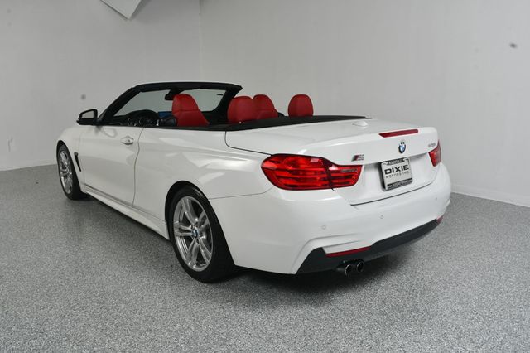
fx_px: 441
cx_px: 265
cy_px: 176
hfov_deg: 62.0
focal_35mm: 30
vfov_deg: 43.6
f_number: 13
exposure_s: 1/160
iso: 100
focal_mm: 20
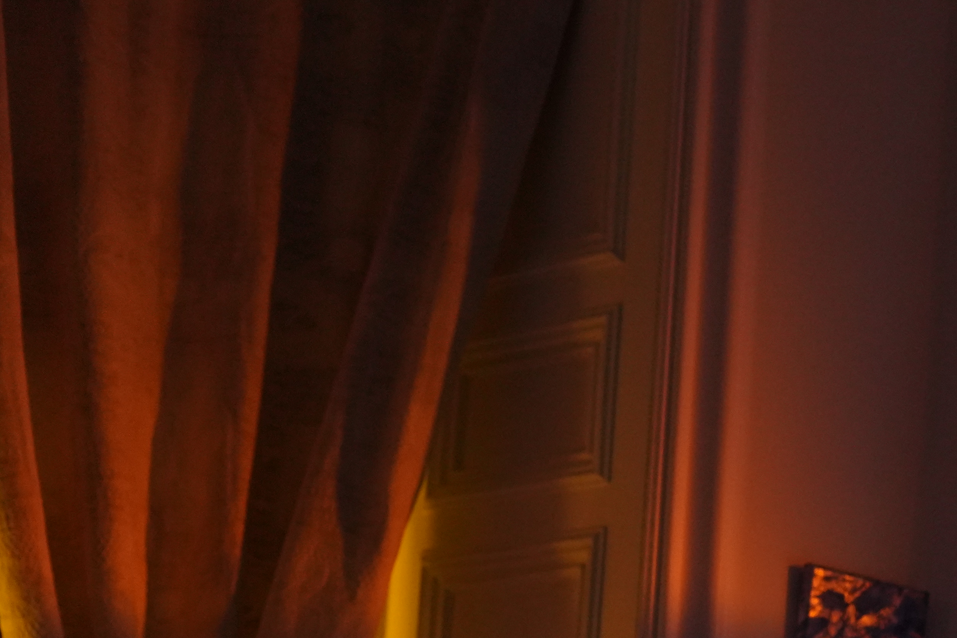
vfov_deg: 13.0
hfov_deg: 17.6
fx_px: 2712
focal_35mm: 102
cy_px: 800
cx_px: 1498
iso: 2000
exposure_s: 1/160
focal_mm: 32
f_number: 2.8
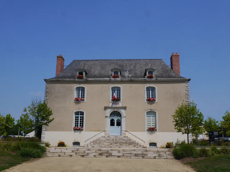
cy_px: 86
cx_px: 115
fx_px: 266
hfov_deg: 46.8
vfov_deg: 36.0
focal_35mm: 40
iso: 160
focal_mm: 20
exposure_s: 1/640
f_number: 11
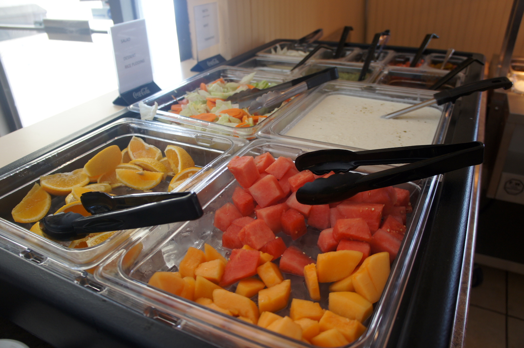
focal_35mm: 27
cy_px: 174
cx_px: 262
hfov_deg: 67.4
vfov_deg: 47.9
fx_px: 393
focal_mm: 18
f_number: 3.5
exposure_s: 1/30
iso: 250
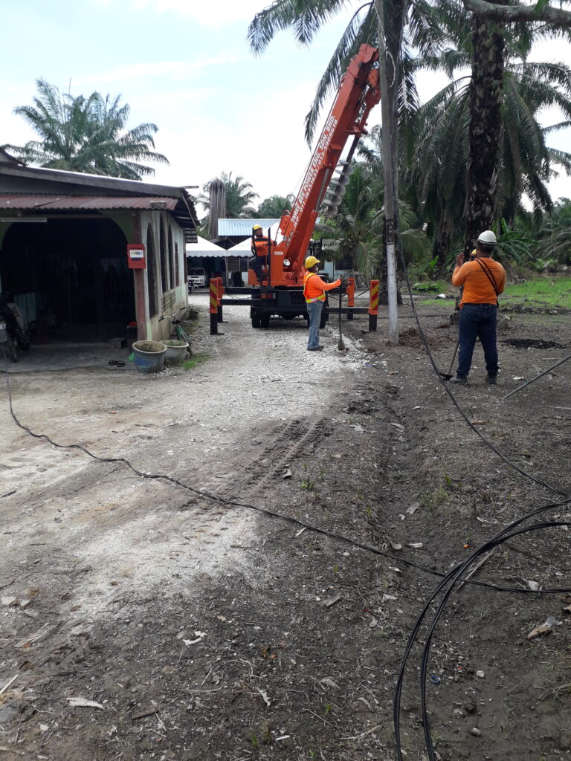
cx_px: 286
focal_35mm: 27
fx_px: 594
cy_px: 380
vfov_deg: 65.3
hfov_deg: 51.4
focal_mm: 3.6
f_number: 1.9
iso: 40
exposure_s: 1/759
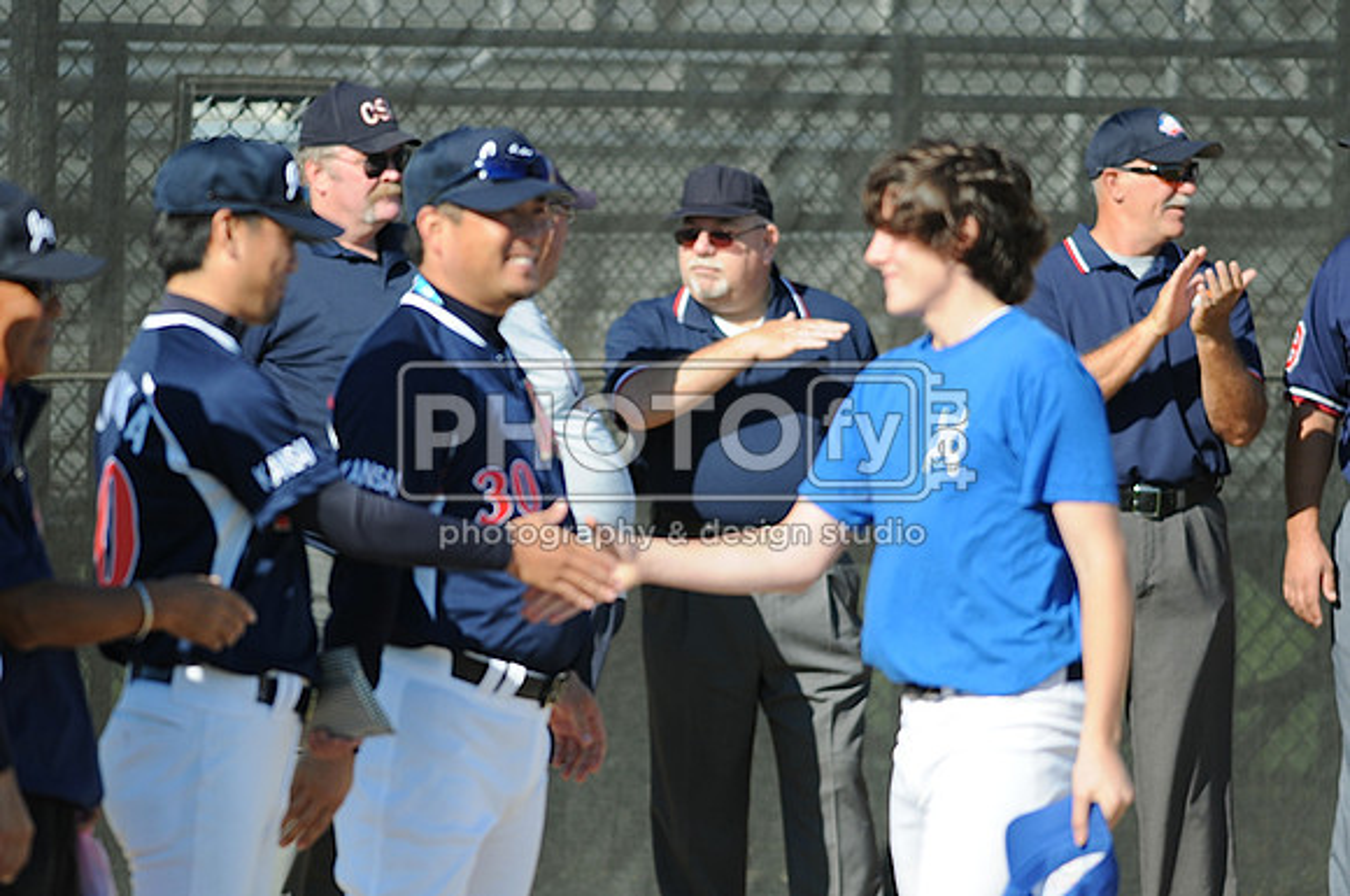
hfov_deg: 4.6
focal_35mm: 450
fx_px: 16851
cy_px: 448
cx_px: 675
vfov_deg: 3.0
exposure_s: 1/1250
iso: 200
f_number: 4
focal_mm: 300
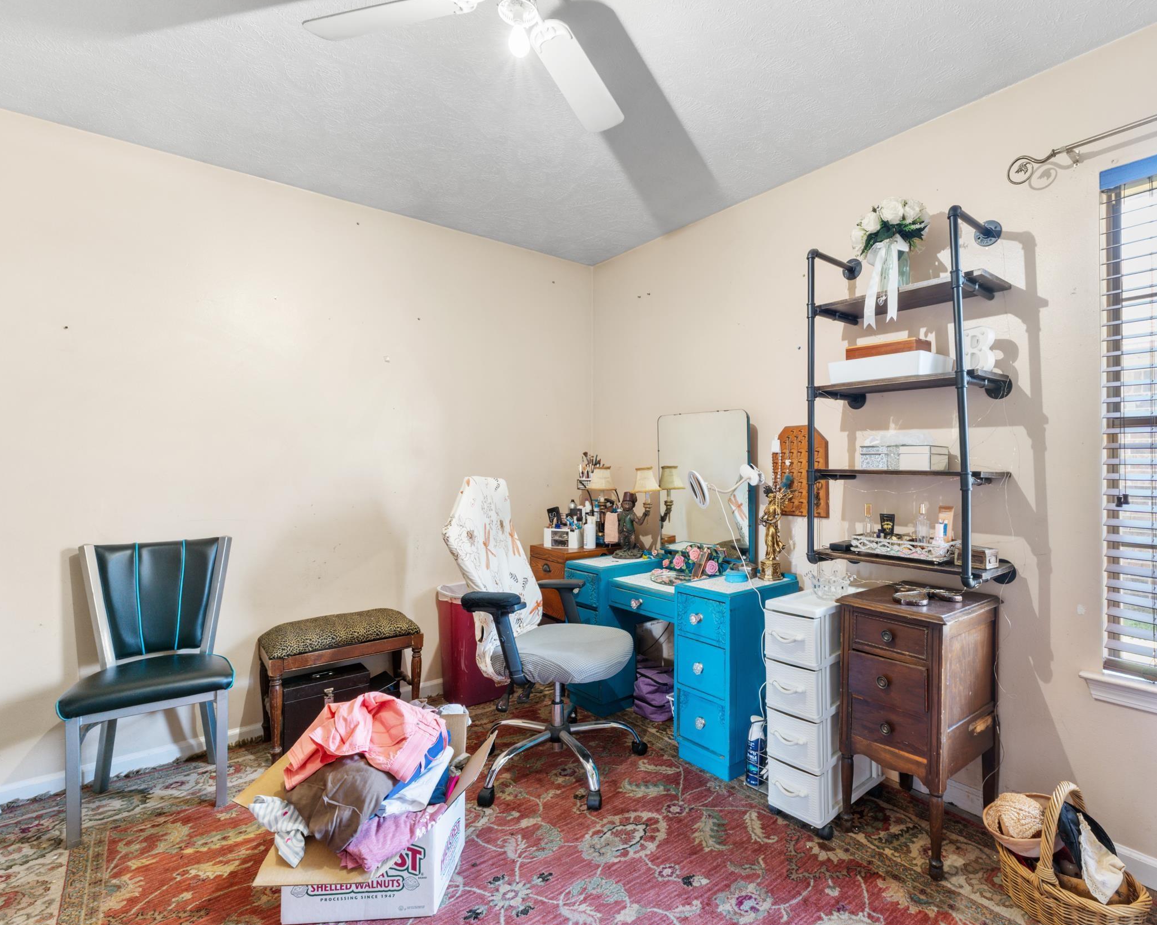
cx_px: 652
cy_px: 460
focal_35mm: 17
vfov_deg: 77.0
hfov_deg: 89.2
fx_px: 582
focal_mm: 10
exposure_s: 1/4
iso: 200
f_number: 9
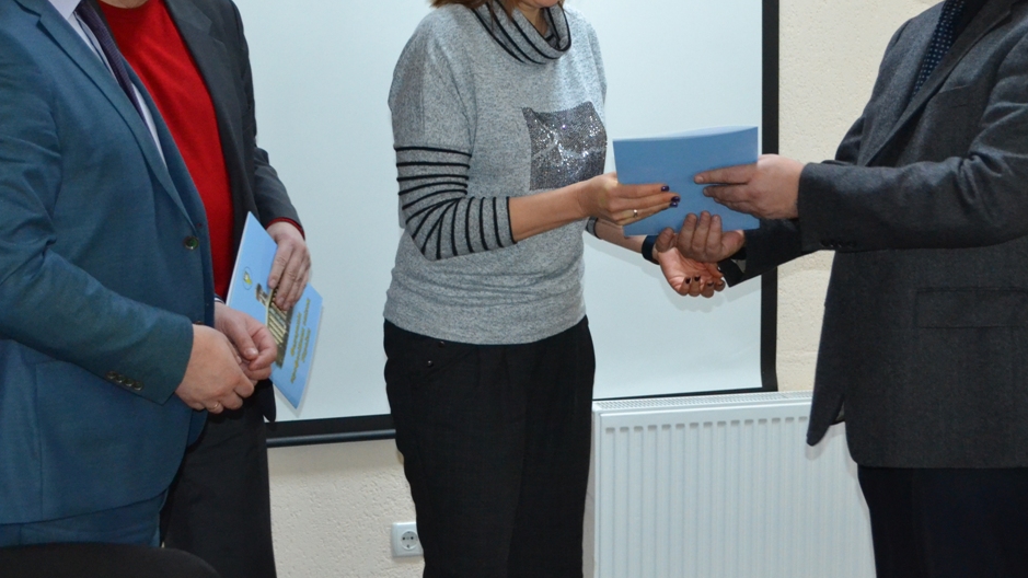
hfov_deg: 27.9
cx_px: 519
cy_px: 203
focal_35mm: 76
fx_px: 2071
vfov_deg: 15.9
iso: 2200
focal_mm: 34
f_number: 5
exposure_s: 1/60
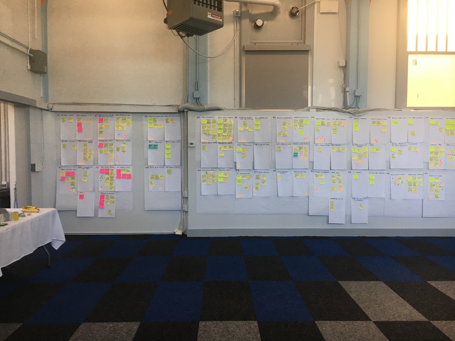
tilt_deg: -3.5
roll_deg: -0.1
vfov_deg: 48.2
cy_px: 170
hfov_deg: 61.7
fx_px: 381
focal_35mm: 29
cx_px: 228
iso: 40
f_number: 2.2
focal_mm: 4.15
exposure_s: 1/30
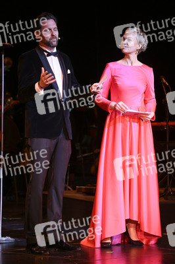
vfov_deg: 10.3
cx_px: 88
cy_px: 132
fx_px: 1461
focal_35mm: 200
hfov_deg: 6.9
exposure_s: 1/320
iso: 2000
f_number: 5.6
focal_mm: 200
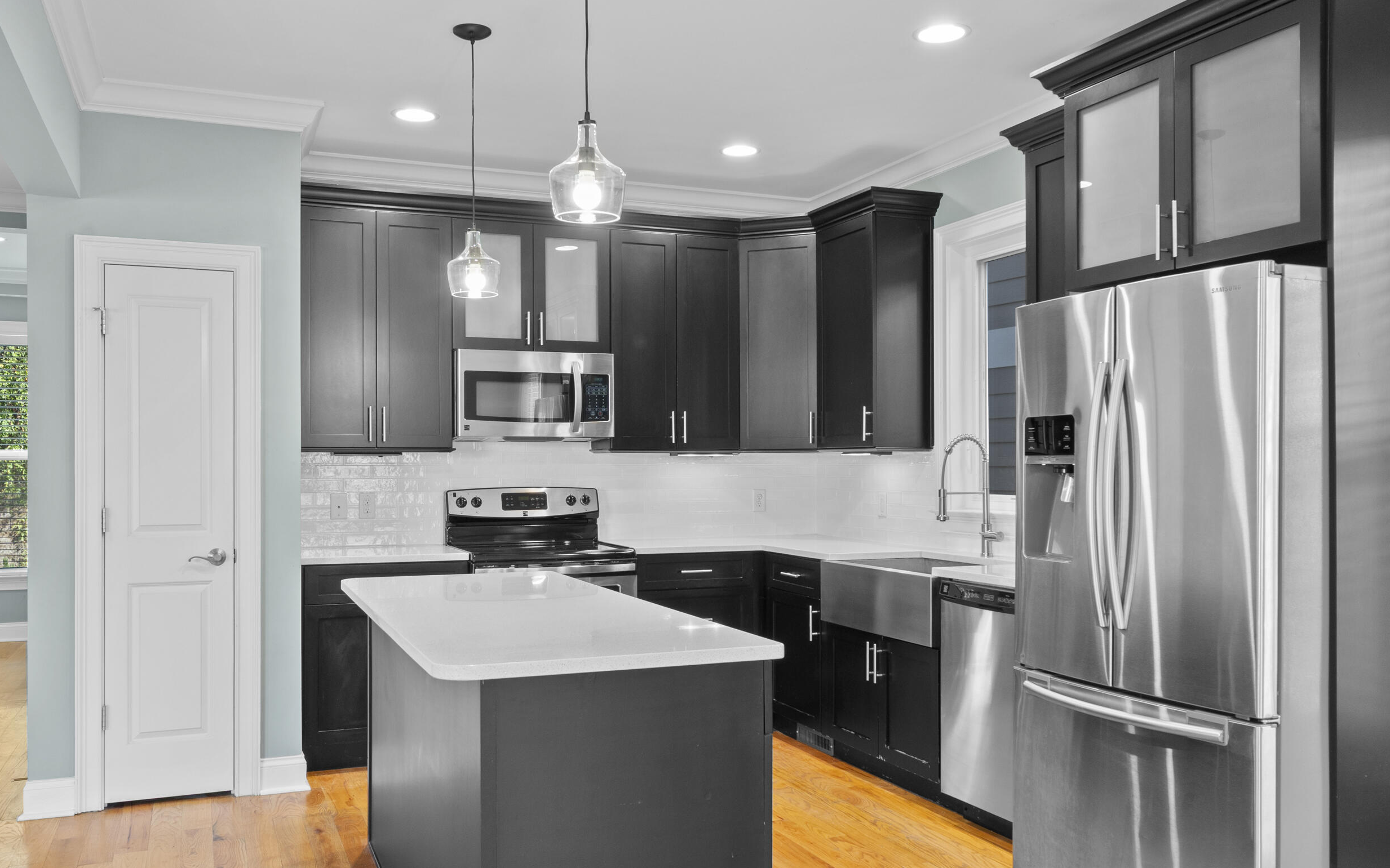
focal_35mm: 31
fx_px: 1174
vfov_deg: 40.6
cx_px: 702
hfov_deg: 61.2
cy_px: 452
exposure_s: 1/2.5
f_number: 9
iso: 250
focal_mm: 20
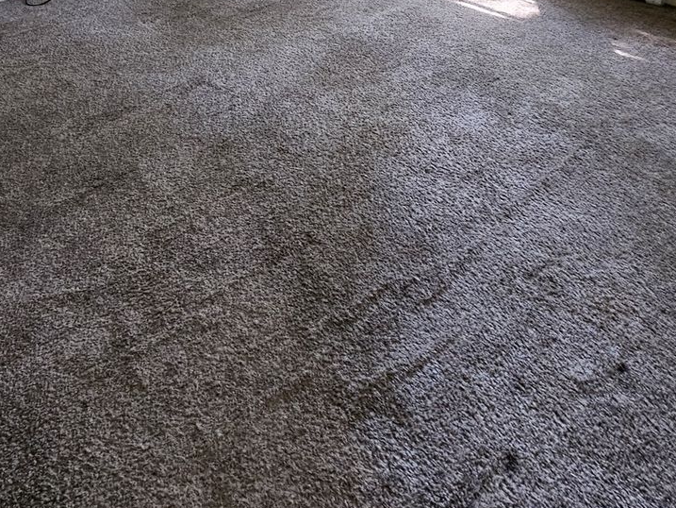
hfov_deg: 60.8
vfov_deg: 40.4
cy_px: -31
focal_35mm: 29
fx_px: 566
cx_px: 253
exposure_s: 1/30
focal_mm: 2.2
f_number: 2.2
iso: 400
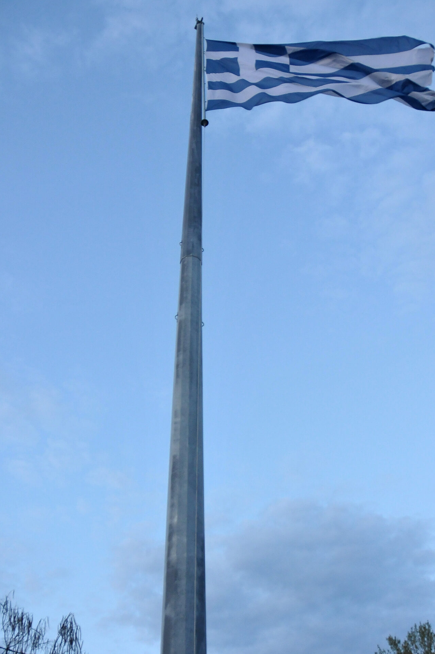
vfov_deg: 53.0
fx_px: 654
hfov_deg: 36.5
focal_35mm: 36
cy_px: 371
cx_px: 278
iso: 800
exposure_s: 1/80
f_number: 3.5
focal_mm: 18
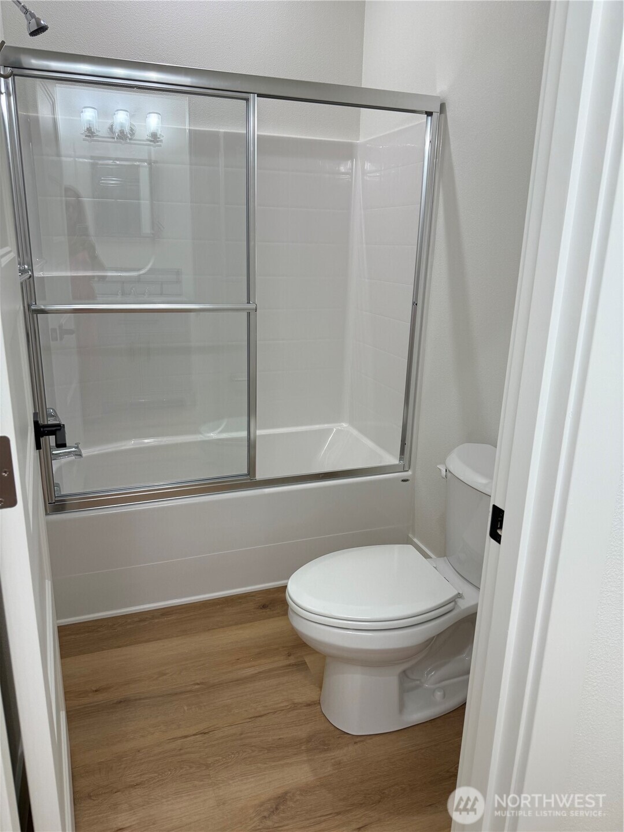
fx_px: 577
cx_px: 312
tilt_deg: -14.1
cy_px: 416
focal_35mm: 24
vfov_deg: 71.6
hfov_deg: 56.8
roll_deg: -1.6
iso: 100
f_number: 1.78
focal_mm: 6.76
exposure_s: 1/120
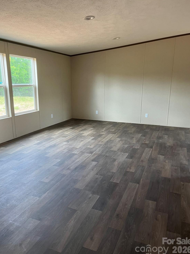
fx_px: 198
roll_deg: +1.4
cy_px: 125
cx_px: 94
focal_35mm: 27
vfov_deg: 65.3
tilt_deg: -9.8
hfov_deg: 51.3
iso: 125
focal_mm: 5.1
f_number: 1.6
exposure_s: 1/79
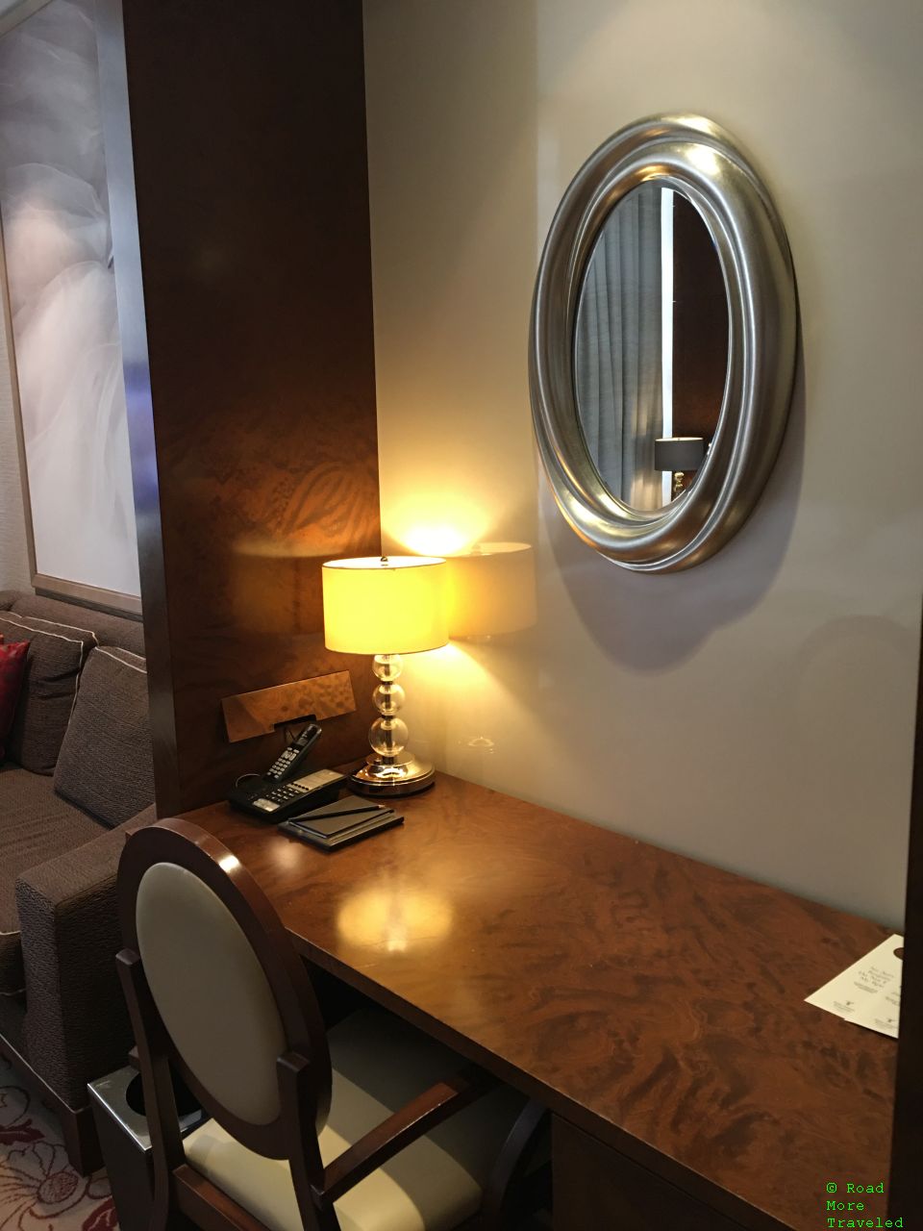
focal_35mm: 29
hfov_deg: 48.2
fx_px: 1031
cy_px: 616
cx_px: 462
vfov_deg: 61.7
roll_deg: +1.6
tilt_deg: -9.3
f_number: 2.2
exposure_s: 1/17
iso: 100
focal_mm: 4.15
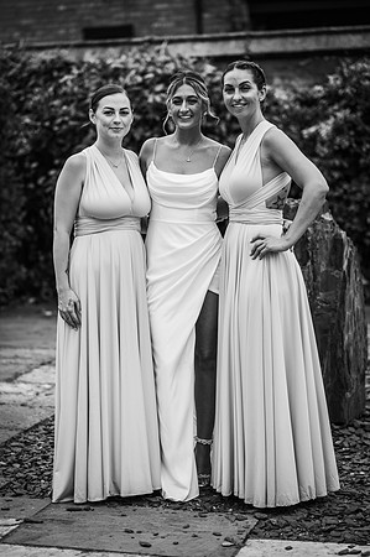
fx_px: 1313
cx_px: 185
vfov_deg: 23.9
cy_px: 278
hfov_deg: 16.0
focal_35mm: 85
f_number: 2.2
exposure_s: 1/1600
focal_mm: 85
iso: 100
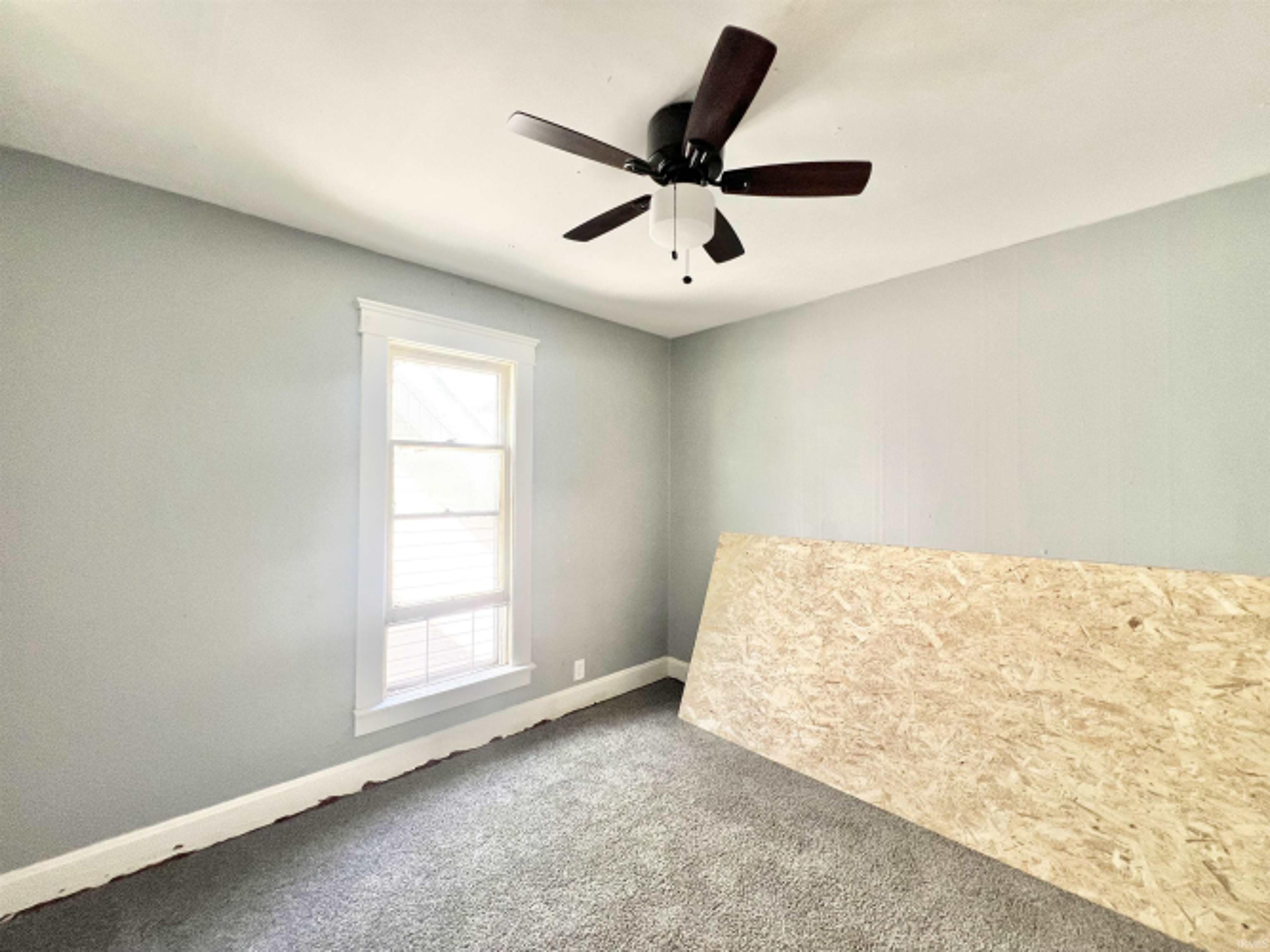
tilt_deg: +0.1
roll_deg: -0.7
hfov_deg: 106.2
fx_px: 477
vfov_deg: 89.9
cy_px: 476
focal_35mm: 13
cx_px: 635
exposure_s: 1/99
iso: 100
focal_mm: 1.57
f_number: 1.8
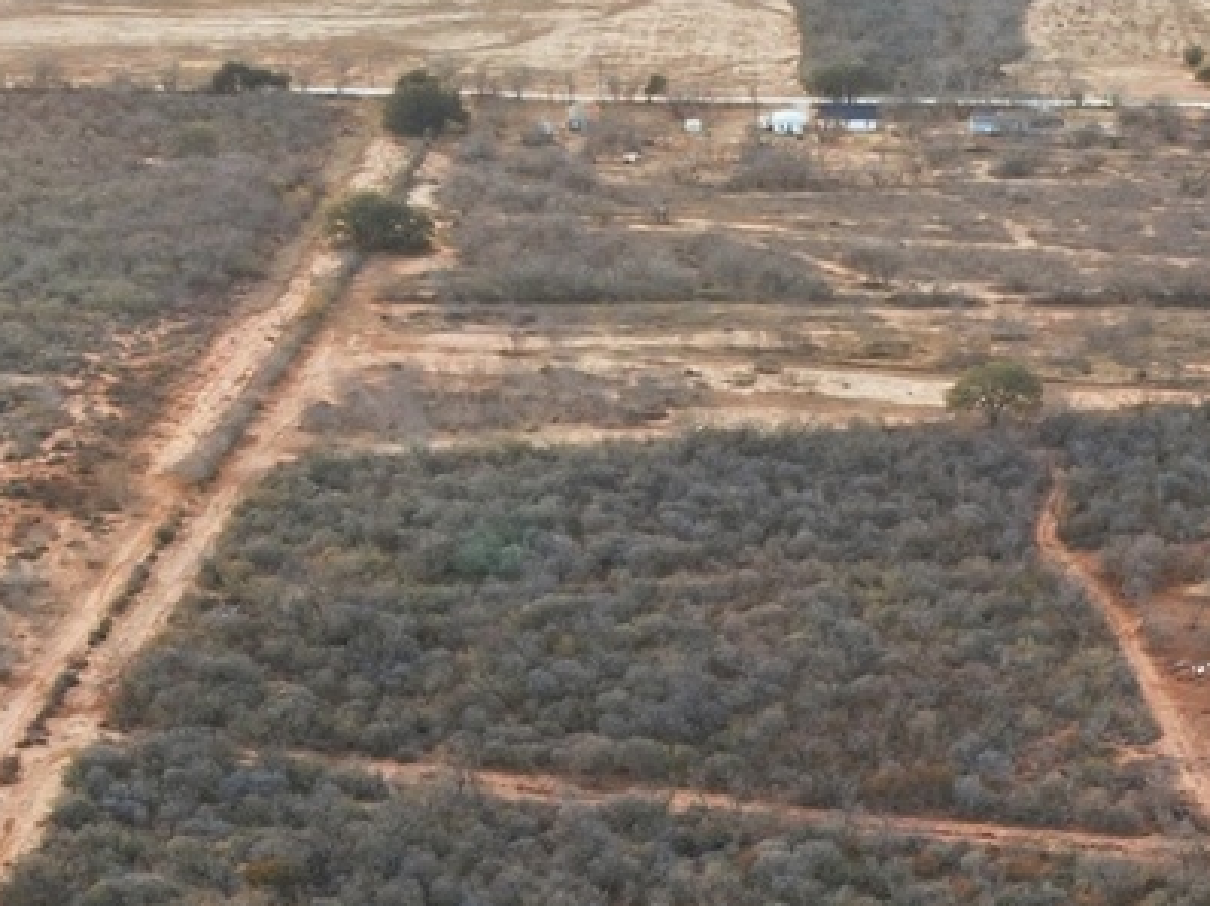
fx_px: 3039
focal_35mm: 87
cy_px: 1280
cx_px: 1107
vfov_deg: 15.8
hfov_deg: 22.0
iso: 117
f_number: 2.8
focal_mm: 4.5
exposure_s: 1/96
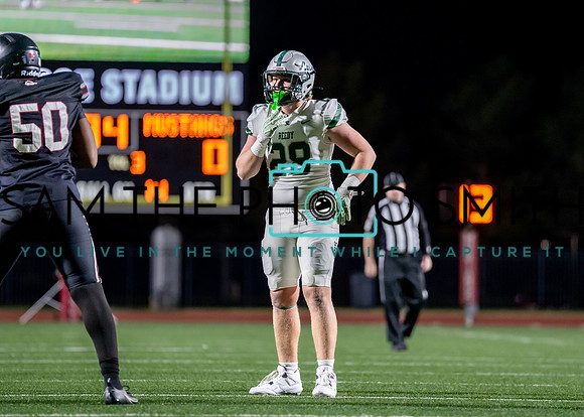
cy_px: 213
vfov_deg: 4.9
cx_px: 312
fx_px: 4886
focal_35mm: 295
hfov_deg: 6.8
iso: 4000
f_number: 2.8
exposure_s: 1/1000
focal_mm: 200
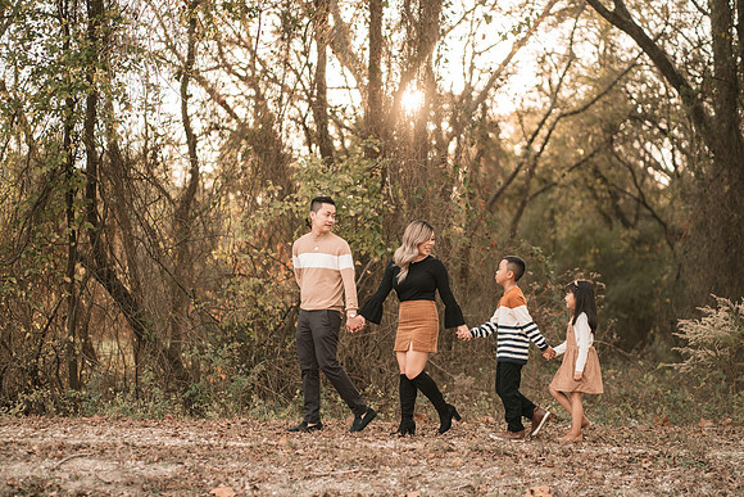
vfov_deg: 16.1
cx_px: 372
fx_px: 1757
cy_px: 248
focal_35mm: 85
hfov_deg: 23.9
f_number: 1.8
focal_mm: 85
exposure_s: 1/800
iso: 200
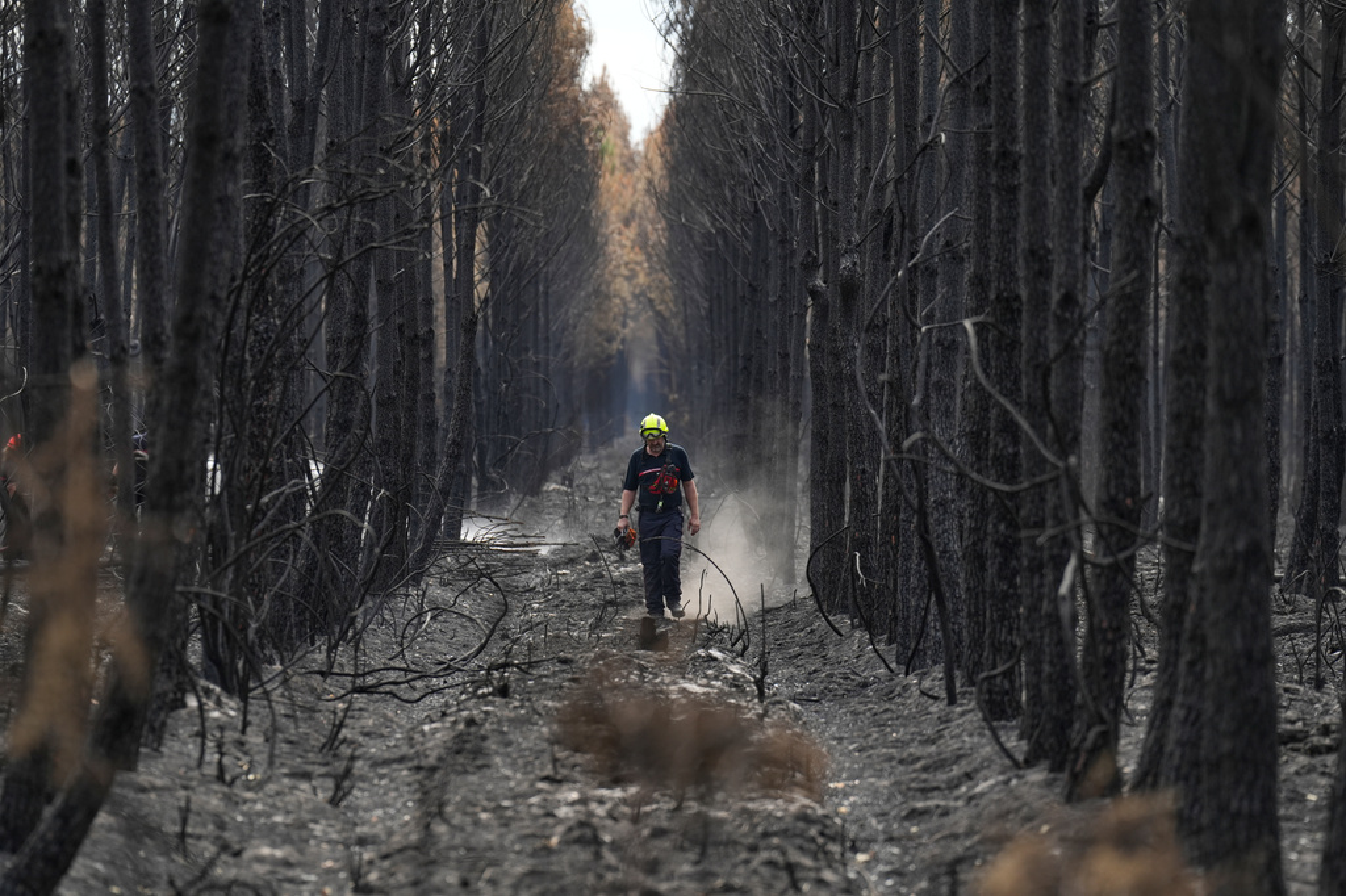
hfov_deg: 10.8
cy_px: 448
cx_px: 673
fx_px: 7139
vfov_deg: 7.2
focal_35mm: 191
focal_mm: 191
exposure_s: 1/1250
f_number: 4
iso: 400
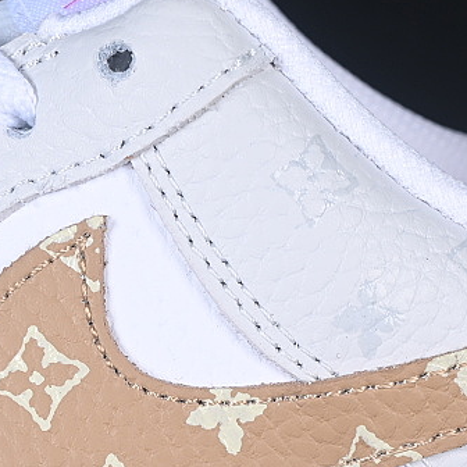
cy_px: 448
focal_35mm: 205
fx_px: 3129
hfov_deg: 8.5
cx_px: 175
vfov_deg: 8.5
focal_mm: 50
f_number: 7.1
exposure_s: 1/80
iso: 160
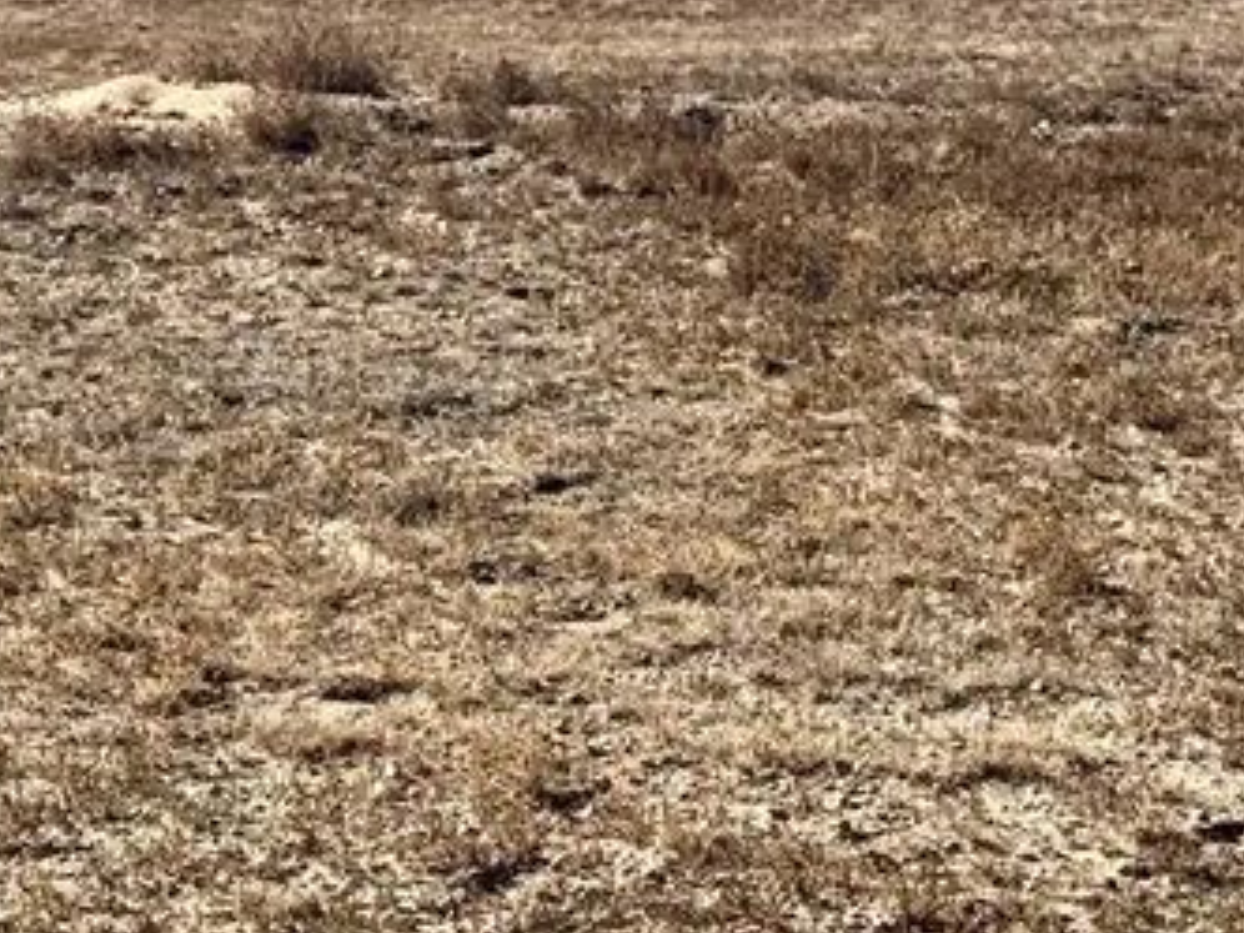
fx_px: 5319
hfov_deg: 12.9
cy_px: 116
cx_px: -408
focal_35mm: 148
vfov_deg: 10.0
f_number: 1.78
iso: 64
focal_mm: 6.76
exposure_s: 1/5848
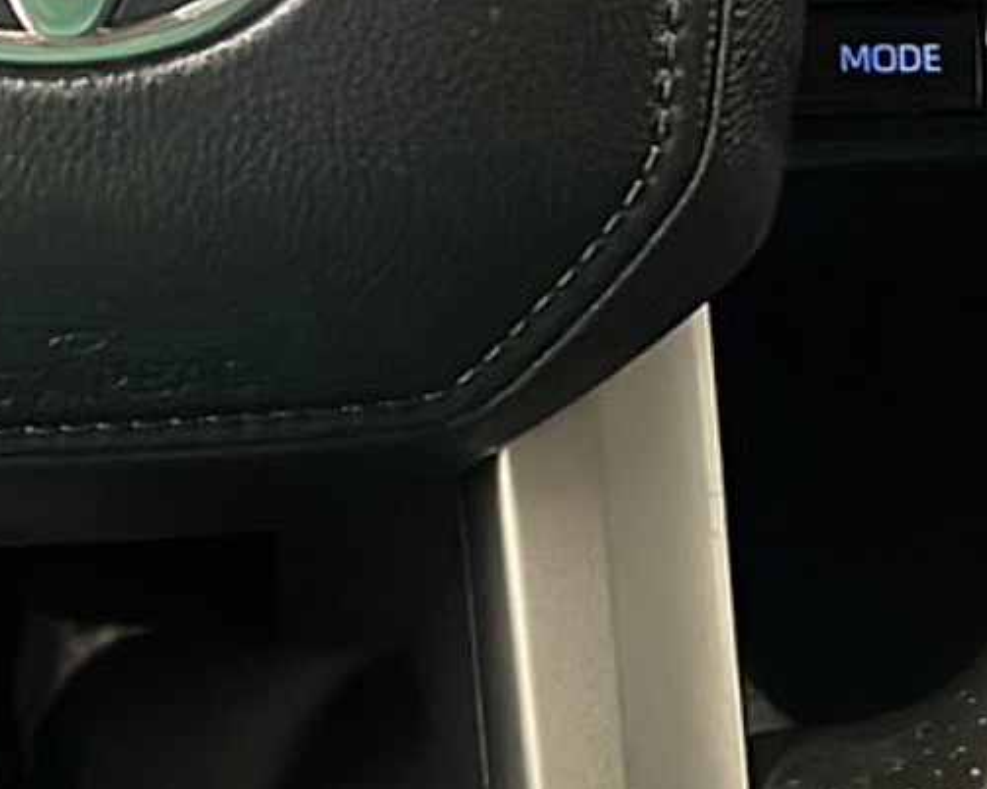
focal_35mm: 87
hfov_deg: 21.6
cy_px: -379
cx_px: 128
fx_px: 2540
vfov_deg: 16.2
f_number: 1.6
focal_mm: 5.1
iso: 1000
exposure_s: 1/40
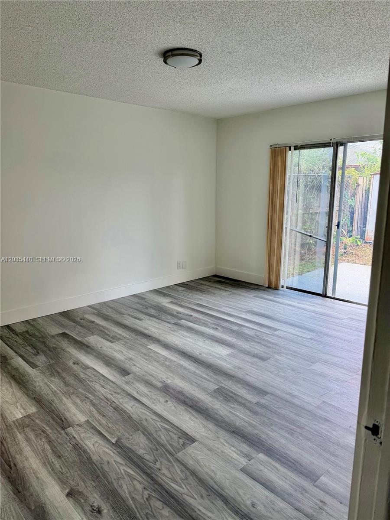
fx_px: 361
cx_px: 195
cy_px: 260
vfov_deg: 71.6
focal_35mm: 24
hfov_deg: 56.8
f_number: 1.78
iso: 80
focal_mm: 6.76
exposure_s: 1/240
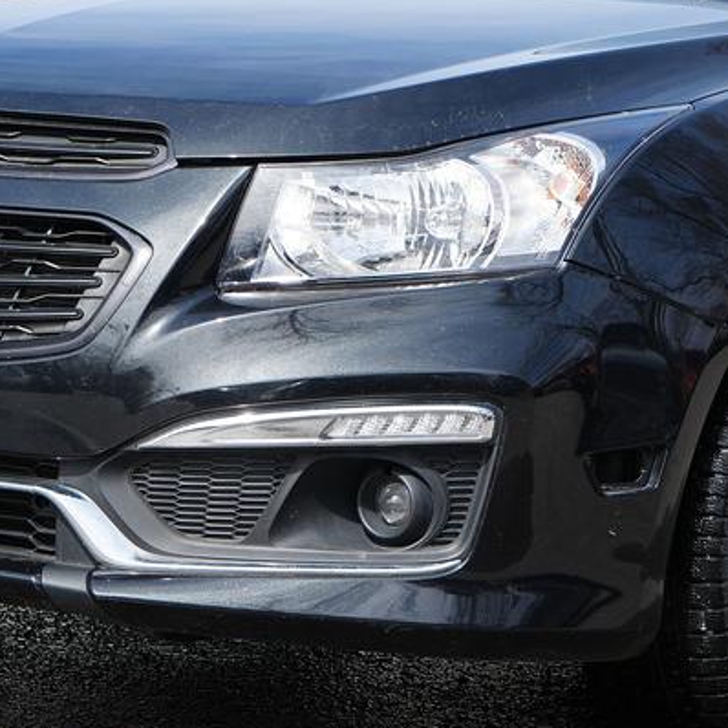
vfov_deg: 14.1
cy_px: 132
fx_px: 2927
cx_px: 490
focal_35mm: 123
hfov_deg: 14.2
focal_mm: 45
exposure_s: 1/320
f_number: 5
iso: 100
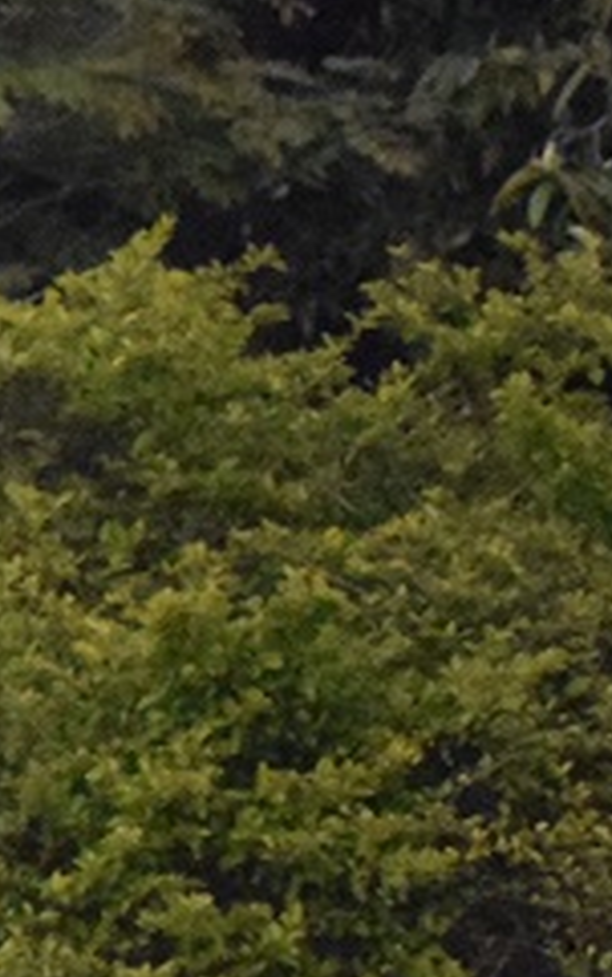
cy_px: 985
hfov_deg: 3.9
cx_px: -2322
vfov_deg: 6.9
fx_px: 8098
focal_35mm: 304
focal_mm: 32
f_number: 4.5
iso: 6400
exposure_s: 1/60
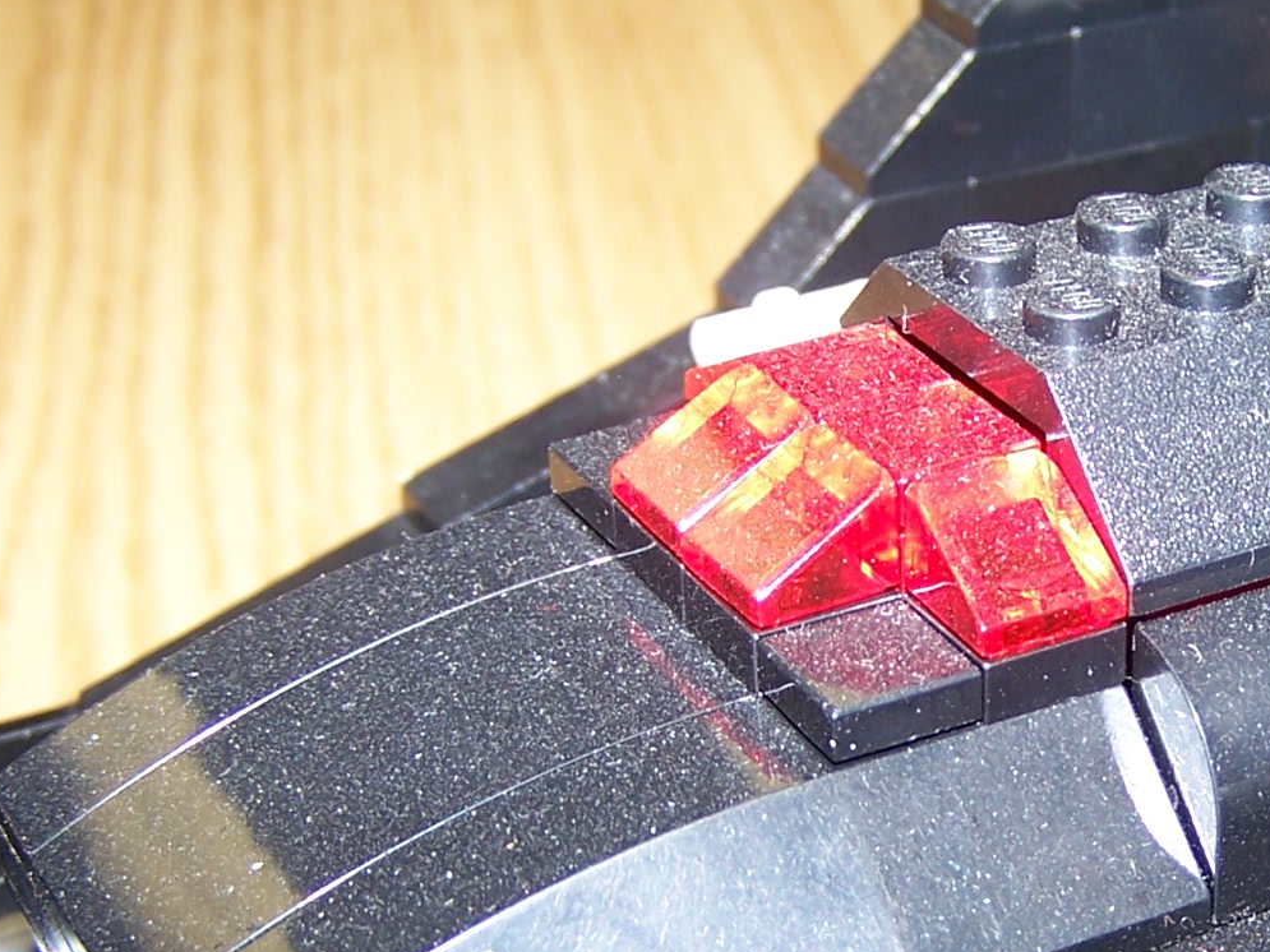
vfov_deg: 16.7
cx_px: 1124
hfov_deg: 21.8
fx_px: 3228
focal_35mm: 88
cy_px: 651
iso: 80
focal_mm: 6.3
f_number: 2.8
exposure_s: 1/60
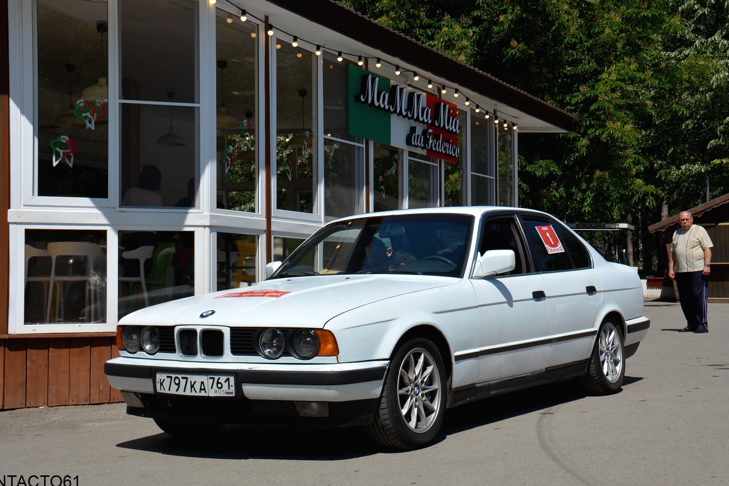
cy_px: 238
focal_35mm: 50
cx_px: 369
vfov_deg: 27.0
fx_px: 1012
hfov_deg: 39.6
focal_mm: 32
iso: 100
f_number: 9
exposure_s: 1/320
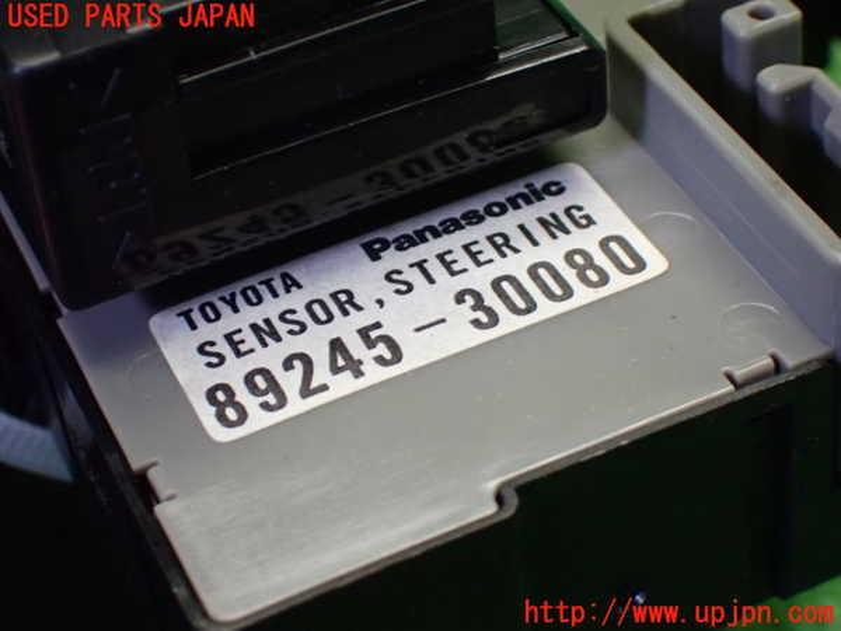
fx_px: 2138
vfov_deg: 16.8
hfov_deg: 22.3
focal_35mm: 88
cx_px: 420
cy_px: 316
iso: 1250
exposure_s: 1/80
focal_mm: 15.66
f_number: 4.5
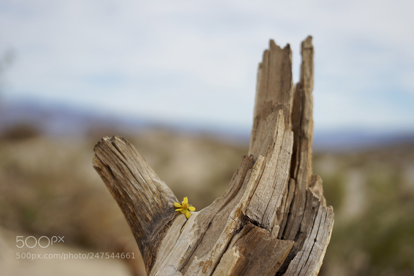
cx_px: 207
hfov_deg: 39.6
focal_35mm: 50
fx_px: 575
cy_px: 138
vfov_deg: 27.0
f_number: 2.2
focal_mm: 50
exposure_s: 1/2500
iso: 100
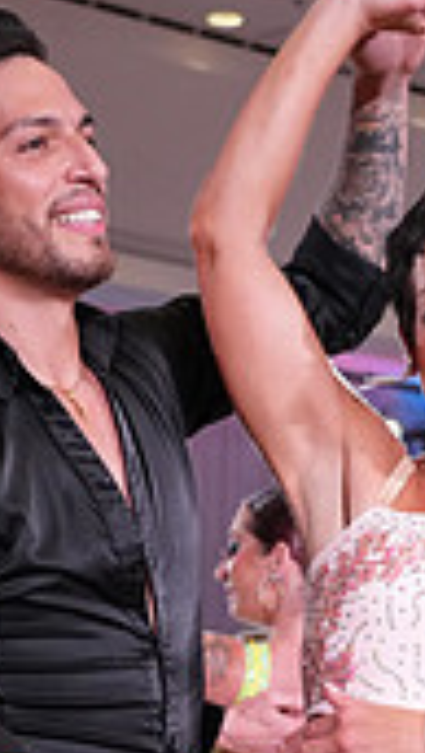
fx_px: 2819
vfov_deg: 14.5
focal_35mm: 141
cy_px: 994
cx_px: 361
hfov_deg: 8.6
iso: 2500
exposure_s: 1/500
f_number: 4
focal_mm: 40
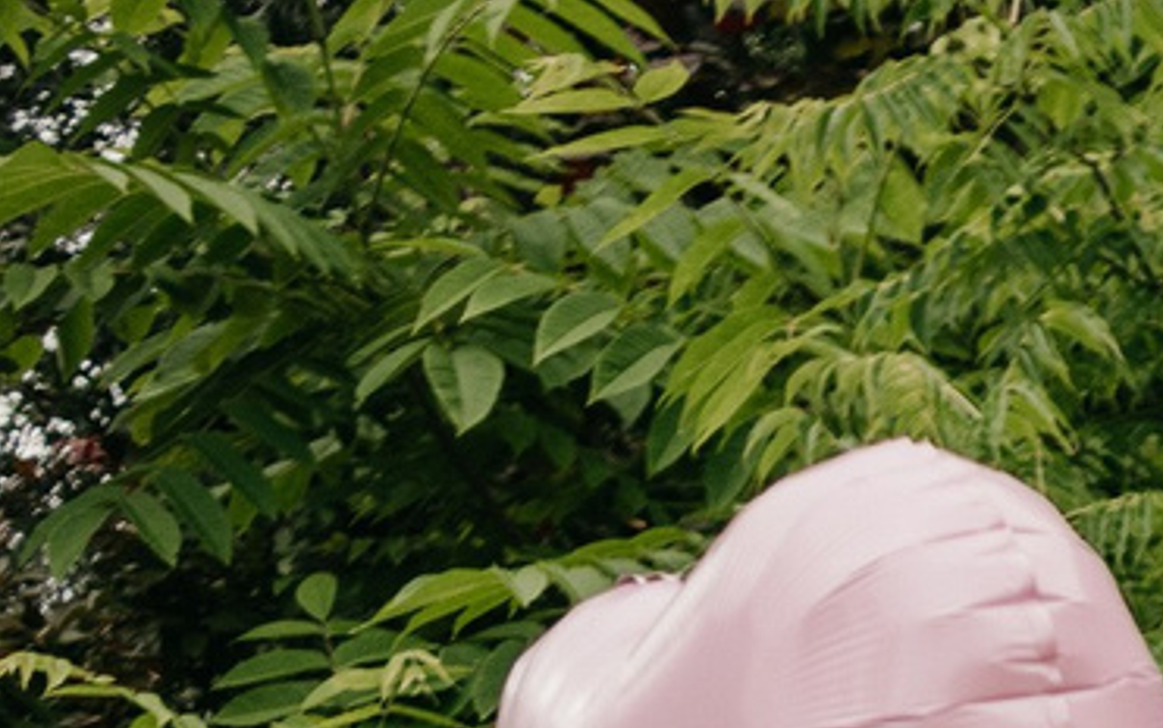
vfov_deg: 6.7
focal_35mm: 169
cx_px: 3210
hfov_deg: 10.0
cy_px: 2553
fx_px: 5357
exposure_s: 1/500
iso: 160
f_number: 3.2
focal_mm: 24
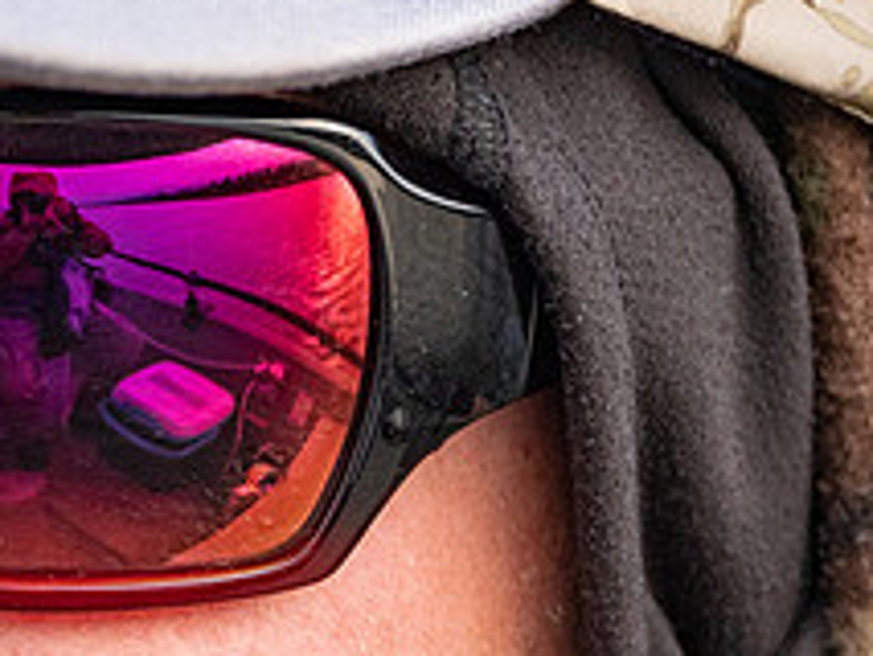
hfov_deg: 3.1
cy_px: 699
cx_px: -102
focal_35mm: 631
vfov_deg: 2.4
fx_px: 15923
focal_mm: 116
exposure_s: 1/1000
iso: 800
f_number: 4.5
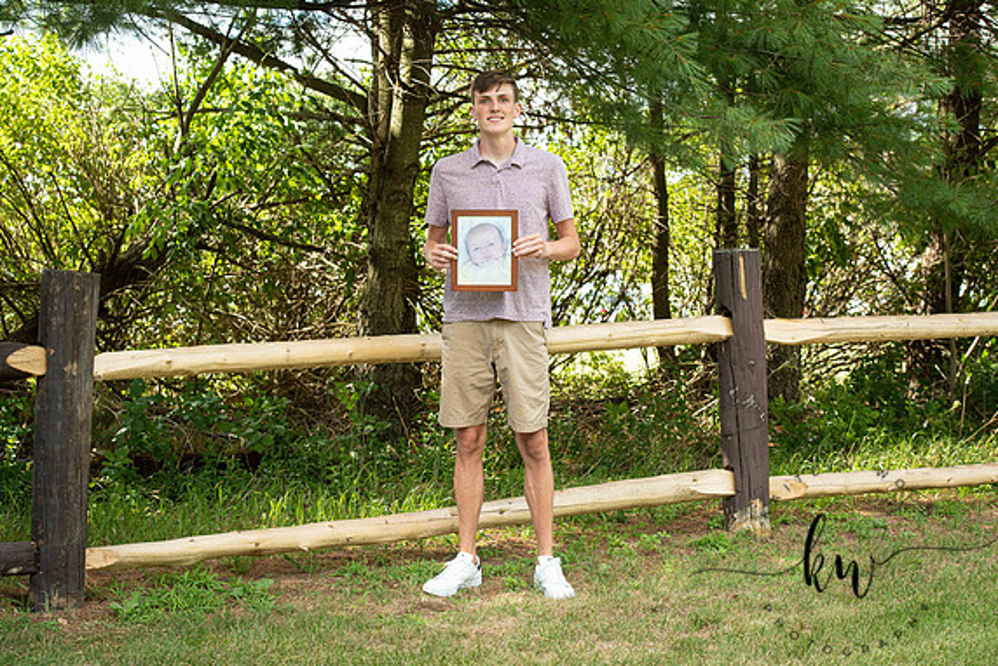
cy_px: 334
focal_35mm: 71
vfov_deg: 19.2
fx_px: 1969
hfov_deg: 28.4
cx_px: 497
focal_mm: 70
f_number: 6.3
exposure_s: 1/200
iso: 400
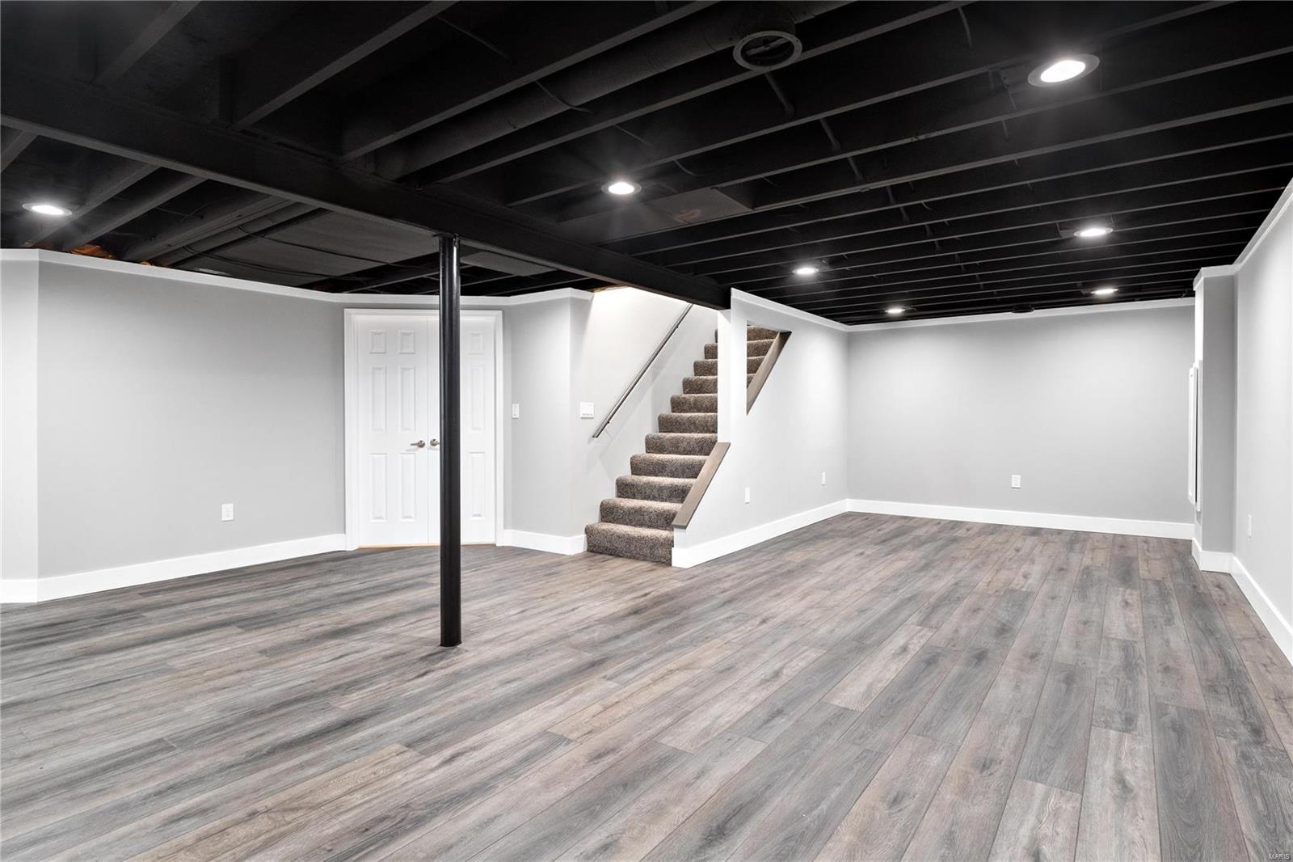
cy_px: 431
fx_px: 646
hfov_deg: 90.0
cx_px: 646
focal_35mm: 18
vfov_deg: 67.4
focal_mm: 9
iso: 400
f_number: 8
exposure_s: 1/1.67
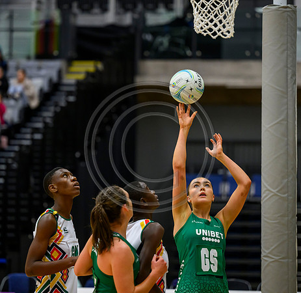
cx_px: 147
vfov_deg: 9.2
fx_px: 1828
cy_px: 146
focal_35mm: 188
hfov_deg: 9.4
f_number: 2.8
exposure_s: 1/1000
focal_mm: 150
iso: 4000
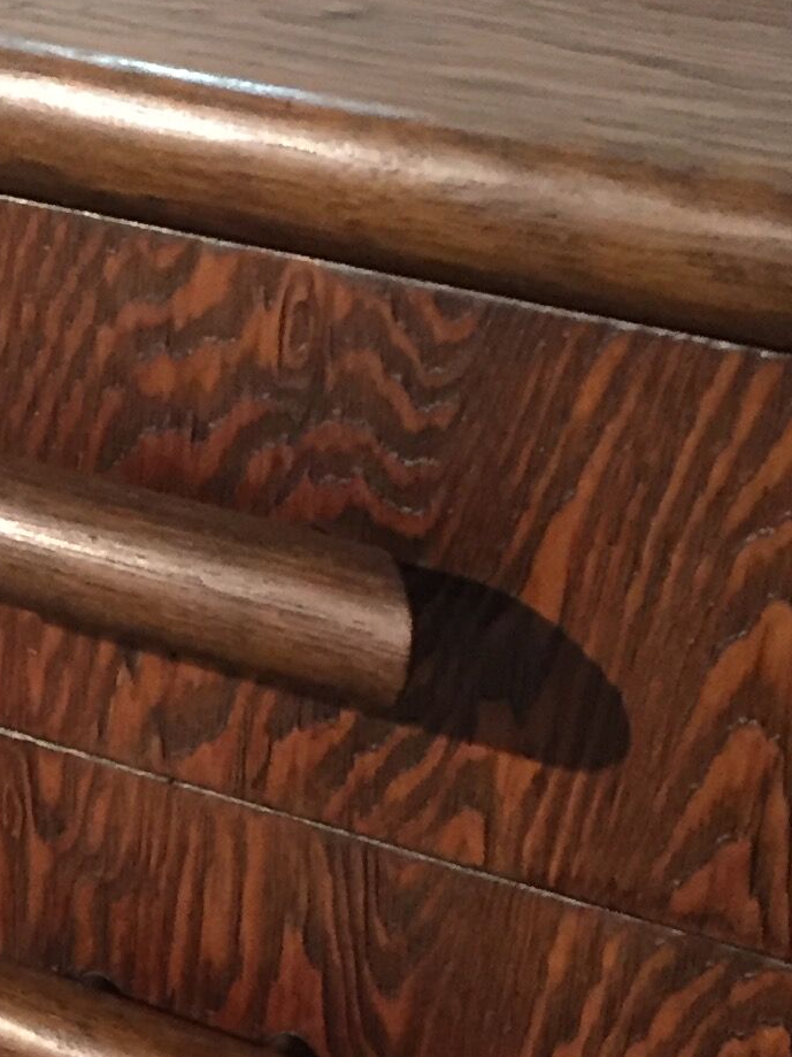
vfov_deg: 18.3
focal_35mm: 103
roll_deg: +0.4
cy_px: 1202
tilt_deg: -34.2
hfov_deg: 14.1
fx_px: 3143
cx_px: -8
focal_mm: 4.15
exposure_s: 1/33
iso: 320
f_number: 2.2
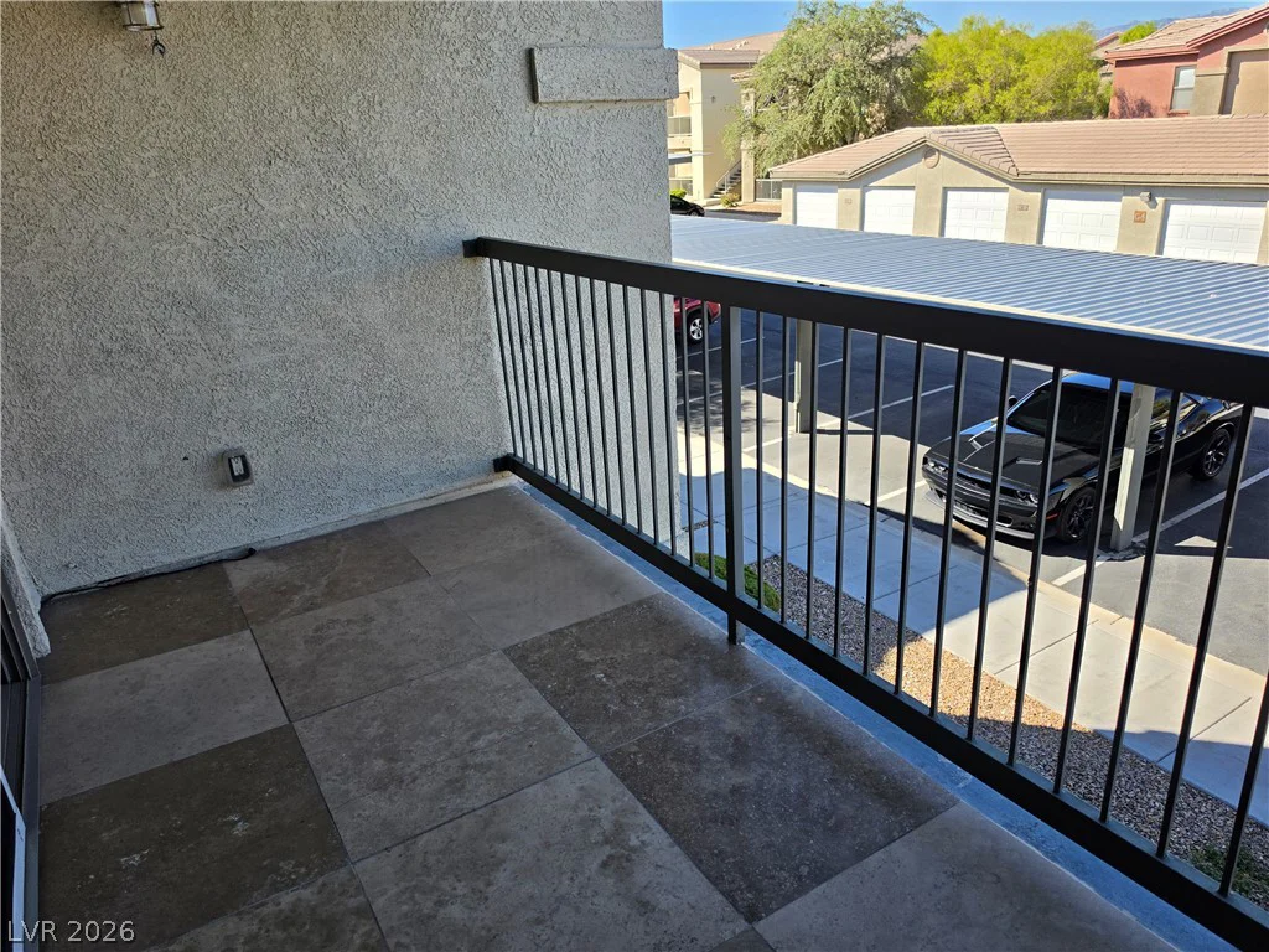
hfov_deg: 73.9
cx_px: 634
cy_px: 476
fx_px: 843
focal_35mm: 23
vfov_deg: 58.9
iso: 64
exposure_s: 1/5015
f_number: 1.4
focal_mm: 6.5
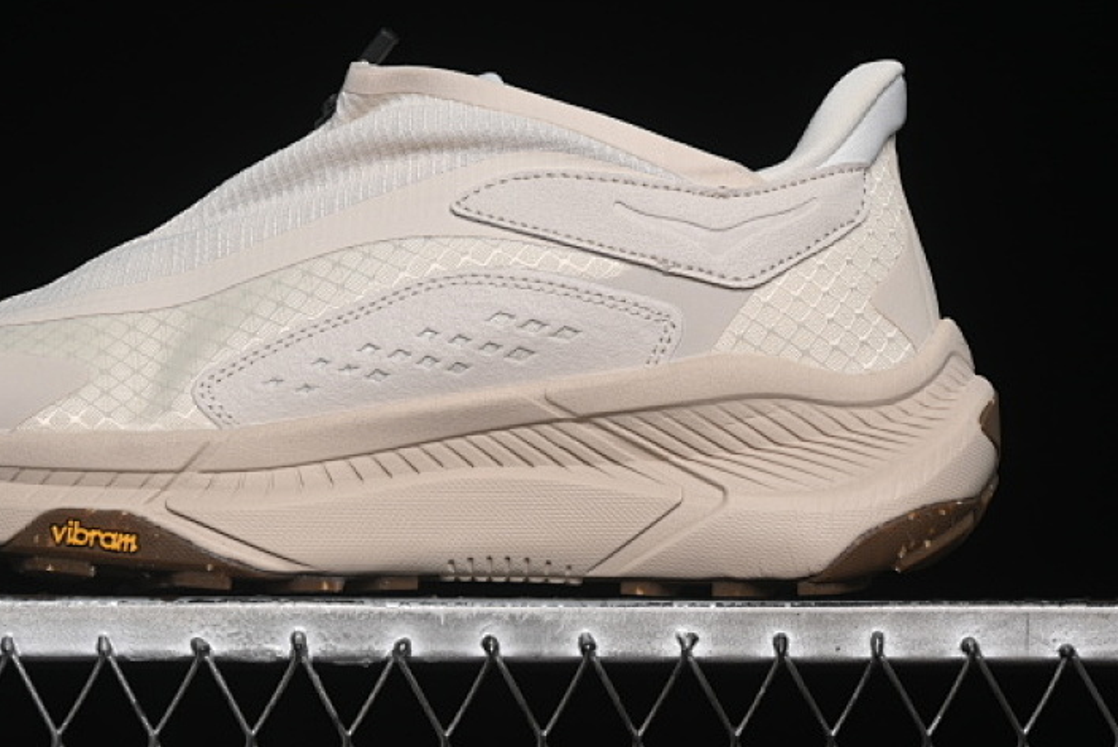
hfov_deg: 17.8
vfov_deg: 11.9
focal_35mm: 115
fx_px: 3573
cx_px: 411
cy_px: 243
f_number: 7.1
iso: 160
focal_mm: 50
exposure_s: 1/80
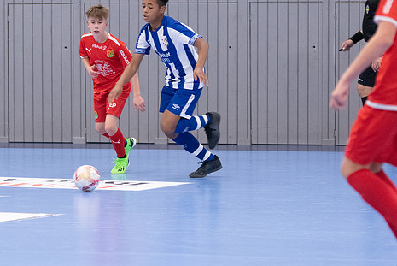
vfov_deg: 6.8
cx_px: 162
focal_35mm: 202
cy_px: 109
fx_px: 2230
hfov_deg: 10.2
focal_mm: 105
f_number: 3.2
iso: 4500
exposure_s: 1/400
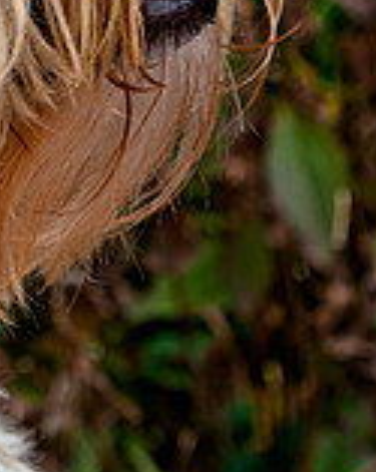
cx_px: 119
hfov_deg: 7.6
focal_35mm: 202
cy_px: 6
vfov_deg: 9.5
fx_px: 2818
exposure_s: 1/200
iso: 200
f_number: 5.6
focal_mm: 50
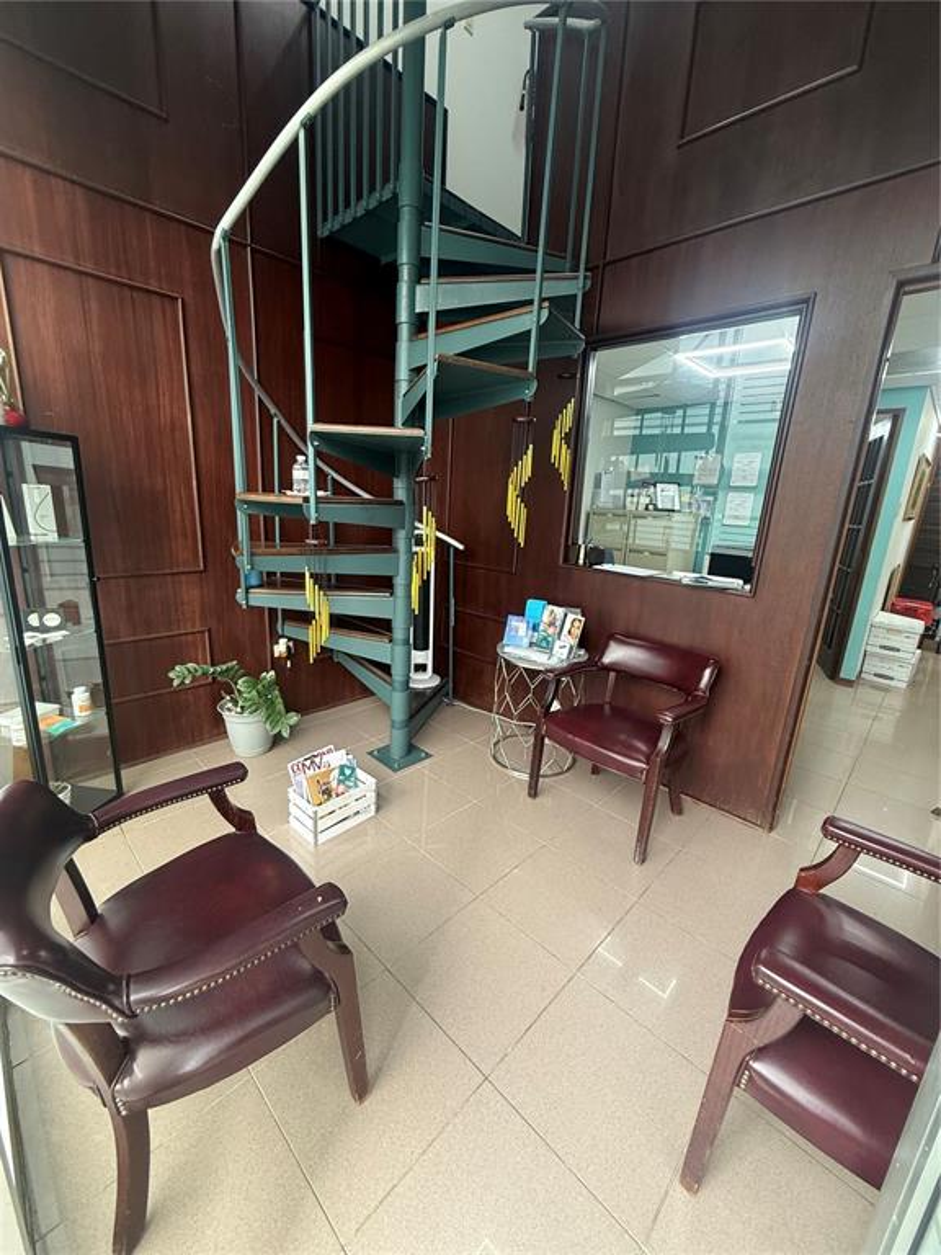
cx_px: 470
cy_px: 628
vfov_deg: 102.1
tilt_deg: -13.5
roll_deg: -3.3
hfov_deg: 85.7
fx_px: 507
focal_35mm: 14
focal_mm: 2.22
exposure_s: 1/120
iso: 200
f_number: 2.2
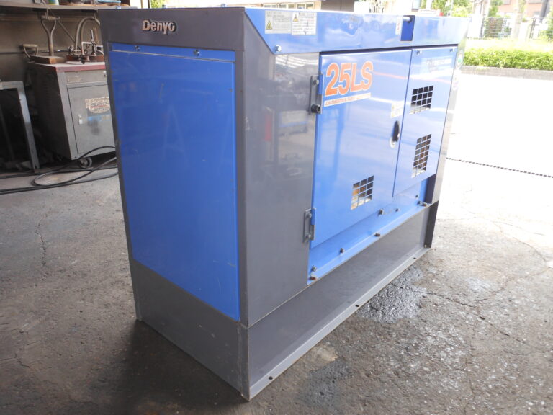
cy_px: 208
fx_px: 447
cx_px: 276
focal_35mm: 28
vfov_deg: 49.7
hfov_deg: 63.4
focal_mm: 5
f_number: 3.7
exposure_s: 1/40
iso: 80
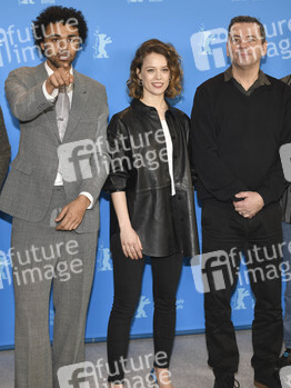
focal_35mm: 77
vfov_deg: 25.3
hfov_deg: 19.1
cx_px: 147
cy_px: 211
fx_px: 863
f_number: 3.2
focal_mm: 70
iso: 640
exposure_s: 1/400
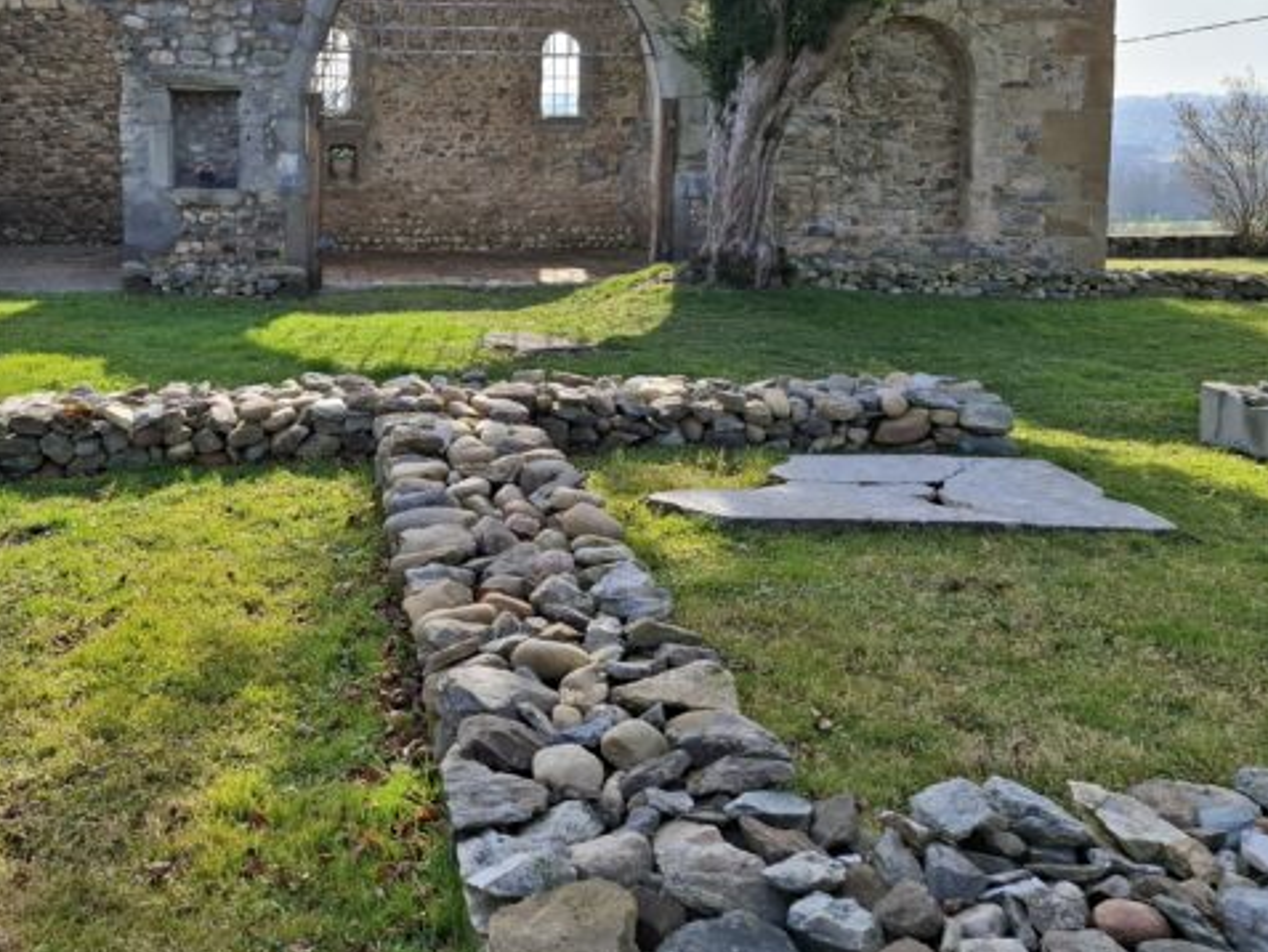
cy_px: 247
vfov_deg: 37.8
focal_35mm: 37
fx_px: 1356
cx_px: 532
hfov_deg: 49.9
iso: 50
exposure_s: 1/1087
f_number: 1.8
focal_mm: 5.54
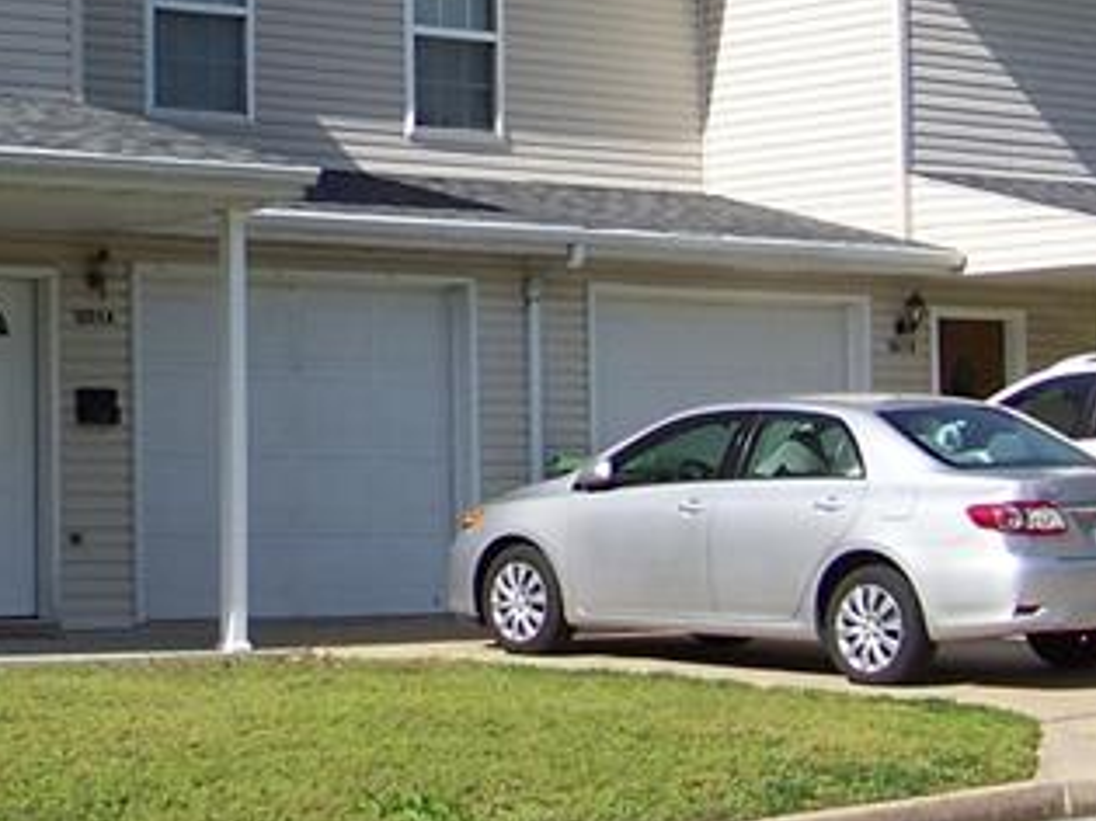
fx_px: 3703
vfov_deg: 12.6
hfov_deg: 16.7
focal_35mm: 117
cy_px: 167
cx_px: 150
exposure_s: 1/1000
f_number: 2.8
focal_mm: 5.85
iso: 64
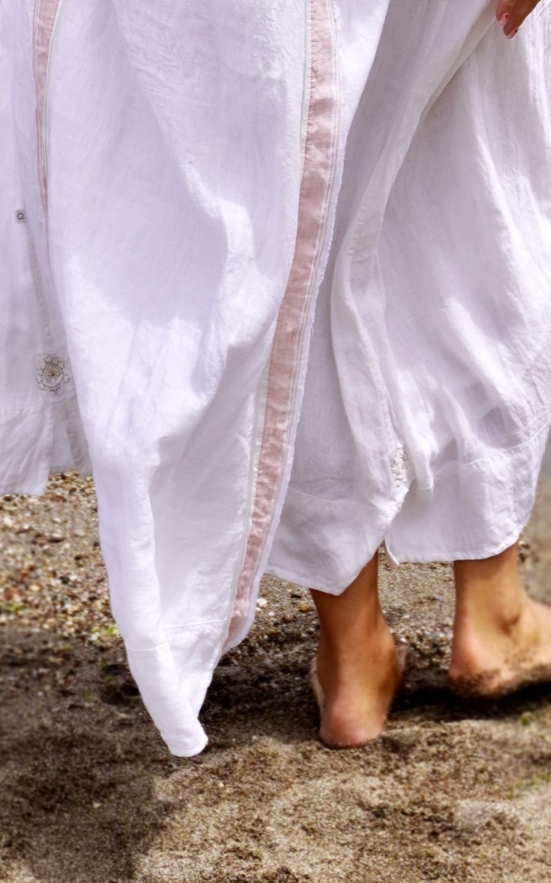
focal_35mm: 117
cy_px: -202
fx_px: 2813
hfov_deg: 11.2
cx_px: 130
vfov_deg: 17.0
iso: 100
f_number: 5.6
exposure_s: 1/1250
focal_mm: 30
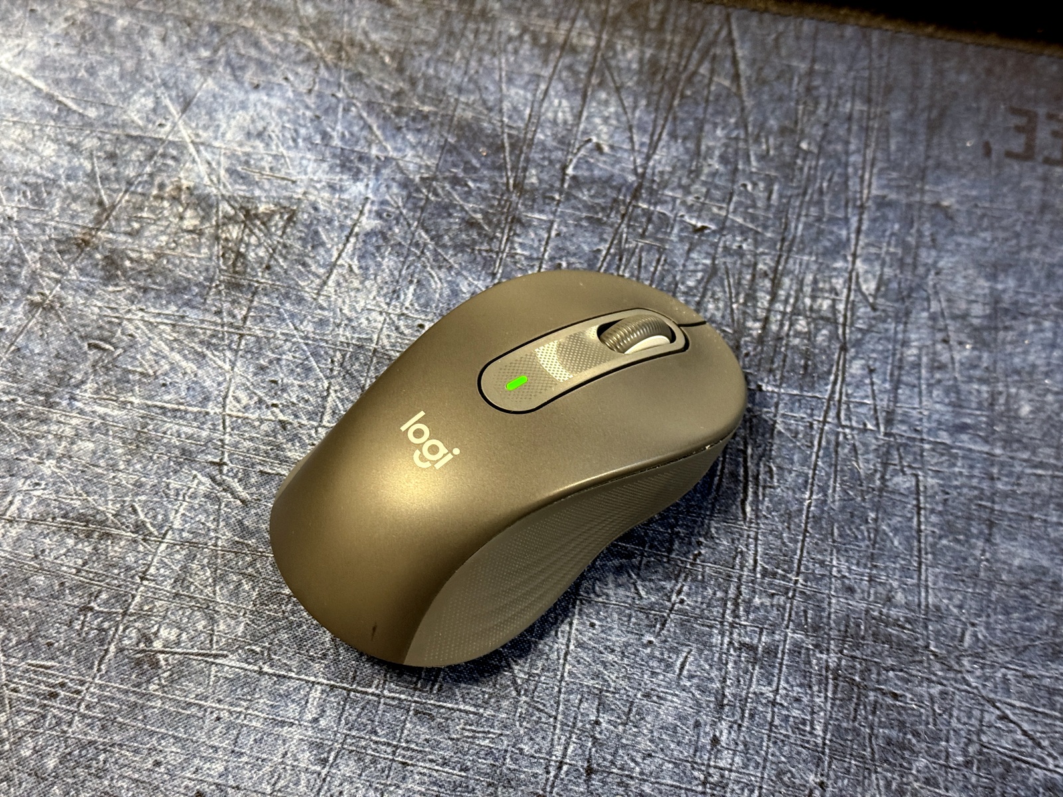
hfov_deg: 39.7
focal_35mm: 48
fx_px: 1474
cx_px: 532
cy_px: 398
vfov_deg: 30.3
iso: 250
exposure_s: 1/50
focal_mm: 6.76
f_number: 1.78
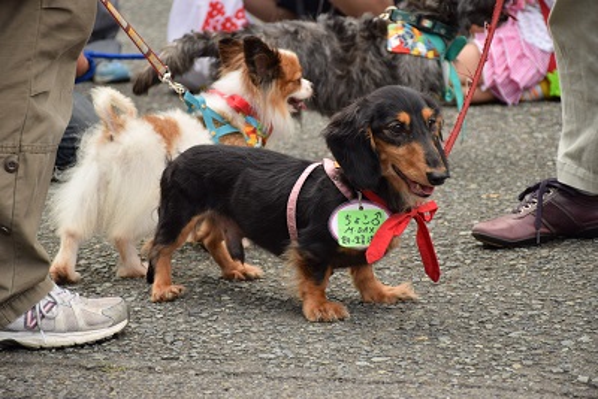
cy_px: 200
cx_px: 299
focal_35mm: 142
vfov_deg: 9.6
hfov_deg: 14.4
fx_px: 2368
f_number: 6.3
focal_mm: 95
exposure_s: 1/160
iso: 160
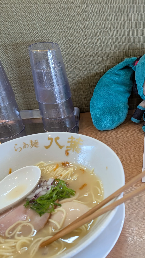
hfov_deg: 30.9
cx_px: 149
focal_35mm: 35
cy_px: 130
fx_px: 239
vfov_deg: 56.6
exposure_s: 1/100
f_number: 1.68
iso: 85
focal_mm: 6.9
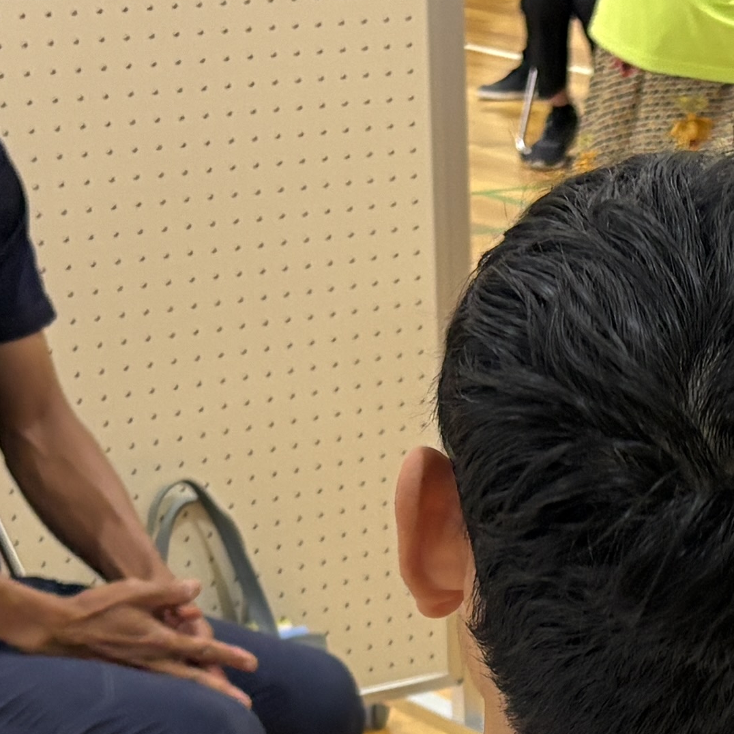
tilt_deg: -22.3
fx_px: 2927
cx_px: 854
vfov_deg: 13.9
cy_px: 862
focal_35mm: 122
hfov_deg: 13.9
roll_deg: -0.7
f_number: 1.6
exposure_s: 1/60
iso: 200
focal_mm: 5.96
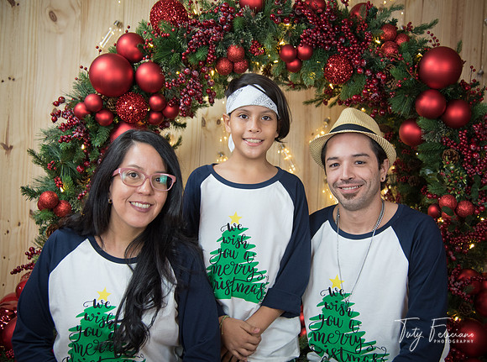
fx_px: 621
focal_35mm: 44
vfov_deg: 32.5
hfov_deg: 42.7
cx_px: 272
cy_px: 180
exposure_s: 1/60
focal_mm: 40
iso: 1000
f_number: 4
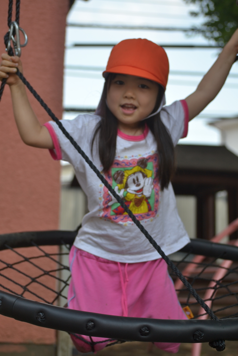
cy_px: 178
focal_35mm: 82
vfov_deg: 24.6
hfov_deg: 16.6
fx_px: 818
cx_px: 119
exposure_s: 1/320
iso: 100
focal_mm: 55
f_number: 4
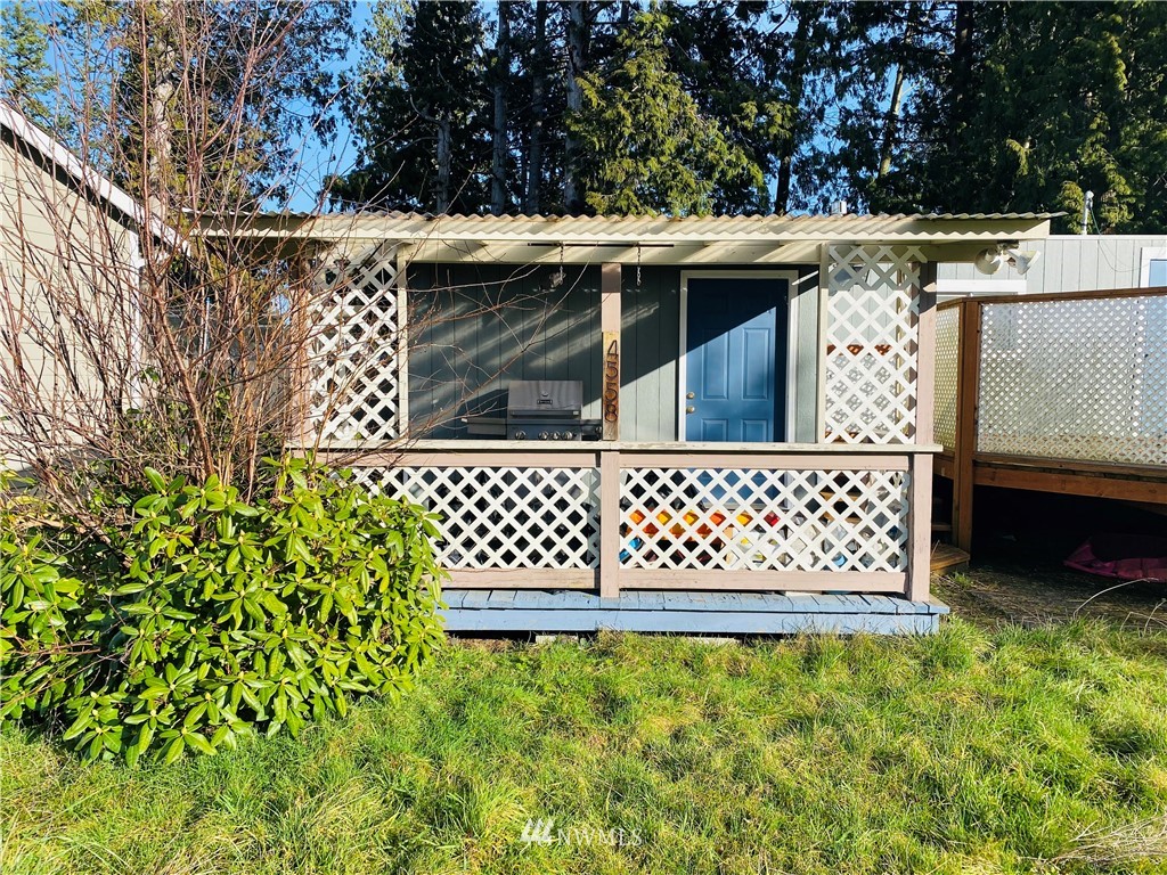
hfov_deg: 67.3
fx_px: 877
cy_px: 438
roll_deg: -0.4
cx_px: 584
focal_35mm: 26
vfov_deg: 53.1
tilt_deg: -4.5
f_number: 1.8
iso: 32
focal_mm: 4.25
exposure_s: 1/2105
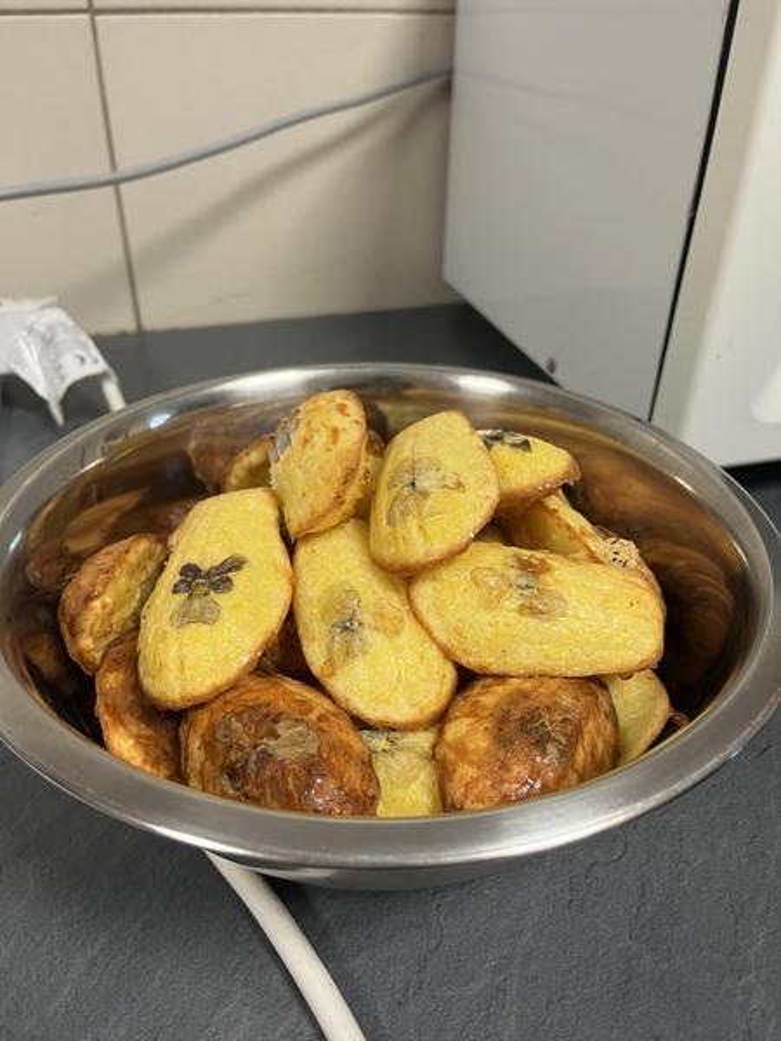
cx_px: 390
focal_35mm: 26
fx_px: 782
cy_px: 520
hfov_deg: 53.1
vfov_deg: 67.3
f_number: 1.6
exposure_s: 1/50
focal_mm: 5.1
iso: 100
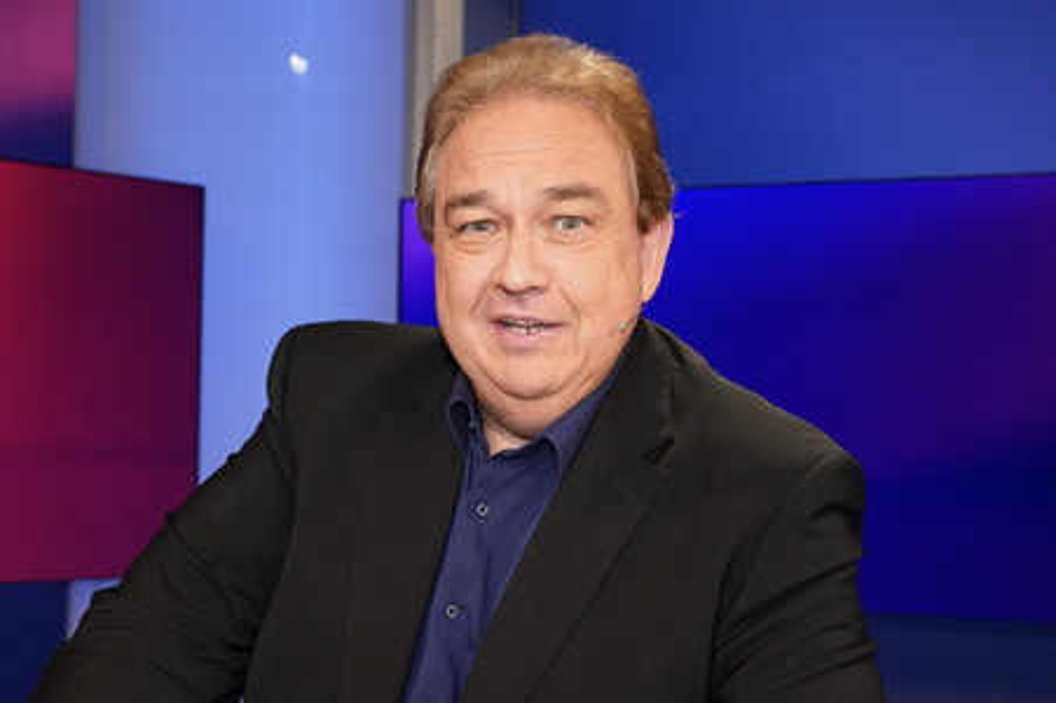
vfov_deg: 38.8
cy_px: 352
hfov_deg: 55.8
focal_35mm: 34
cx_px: 528
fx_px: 997
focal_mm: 34
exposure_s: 1/125
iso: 2000
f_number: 5
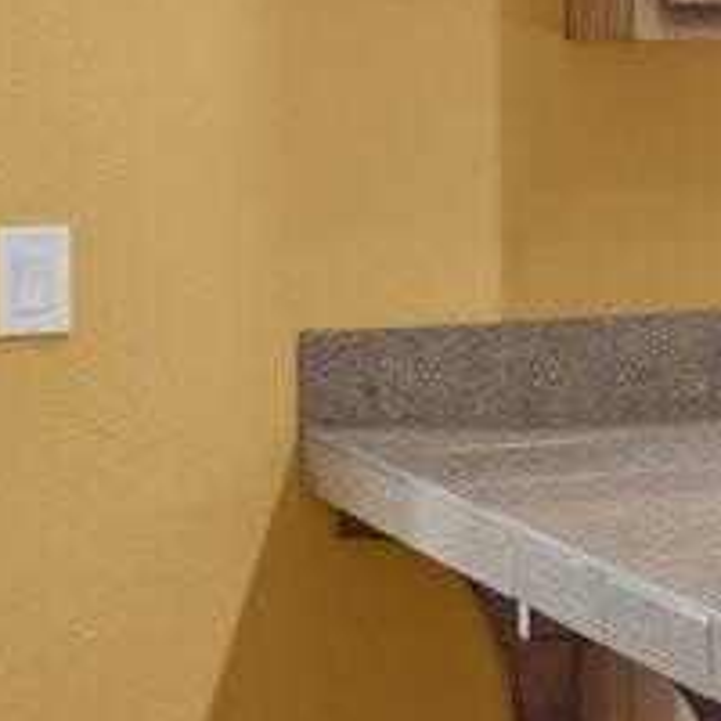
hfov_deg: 8.9
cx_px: 2174
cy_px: 20
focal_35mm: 159
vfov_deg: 10.9
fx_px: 3741
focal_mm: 18.2
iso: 160
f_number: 8
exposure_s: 1.3
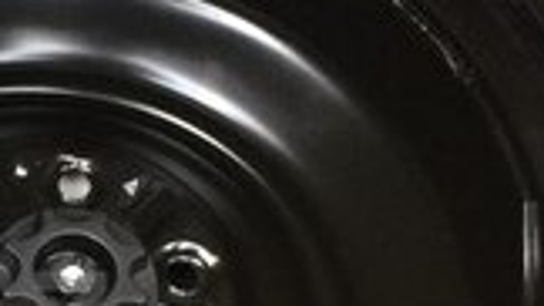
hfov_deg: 15.5
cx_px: -235
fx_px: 1860
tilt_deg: -64.7
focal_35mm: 129
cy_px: 321
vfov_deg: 9.3
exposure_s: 1/33
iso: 160
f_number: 2.2
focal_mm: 4.15
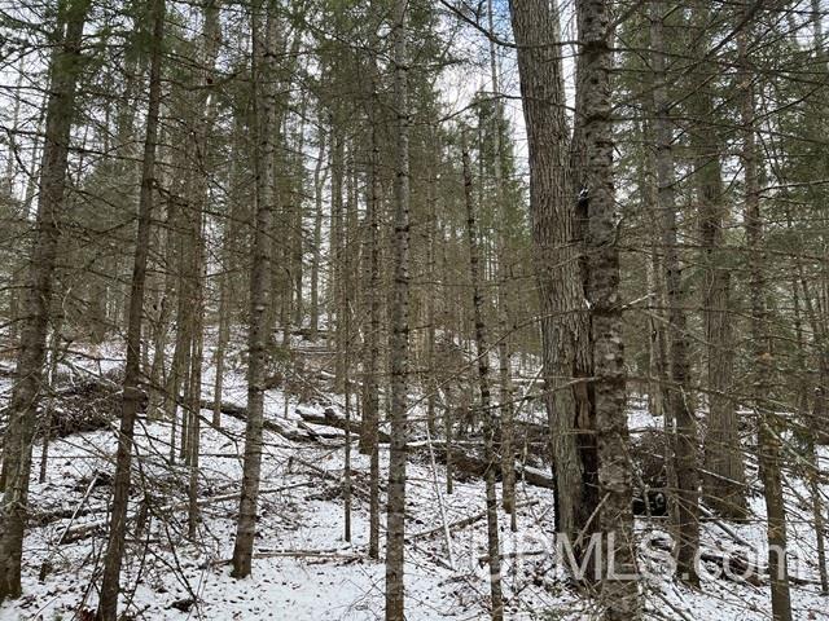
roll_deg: +1.6
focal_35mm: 26
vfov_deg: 53.1
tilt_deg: +10.8
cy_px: 310
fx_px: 623
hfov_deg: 67.3
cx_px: 414
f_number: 1.6
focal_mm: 5.1
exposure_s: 1/122
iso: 40
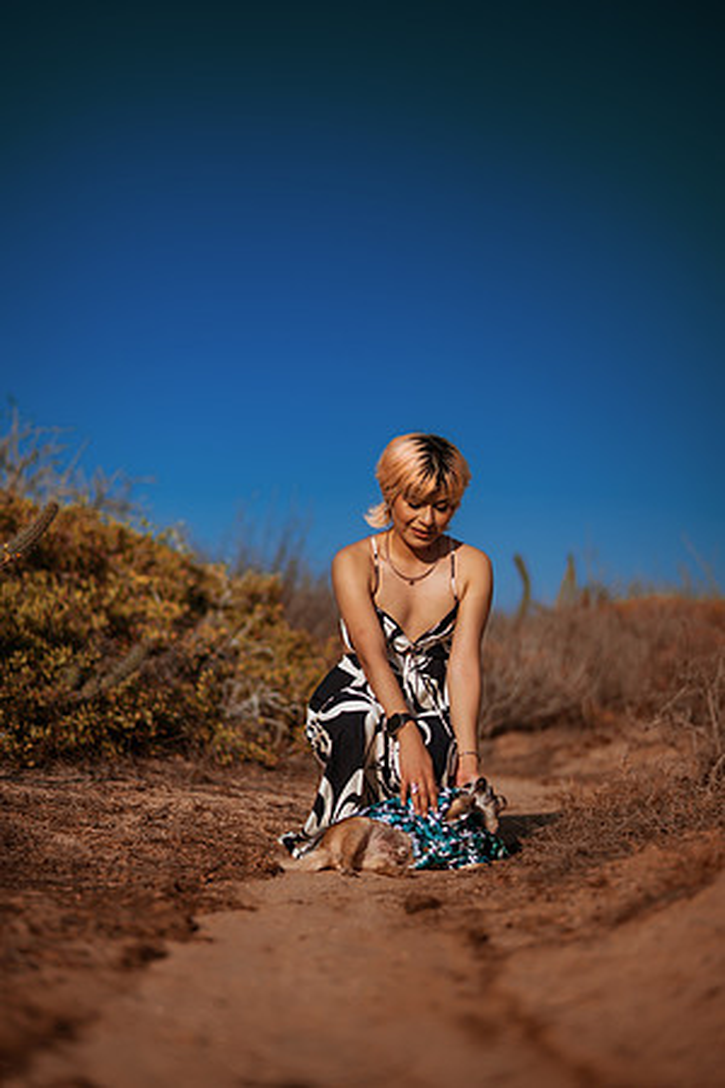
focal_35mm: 58
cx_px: 362
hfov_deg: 23.4
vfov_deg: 34.5
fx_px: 1752
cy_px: 544
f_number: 1.8
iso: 50
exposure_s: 1/5000
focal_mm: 58
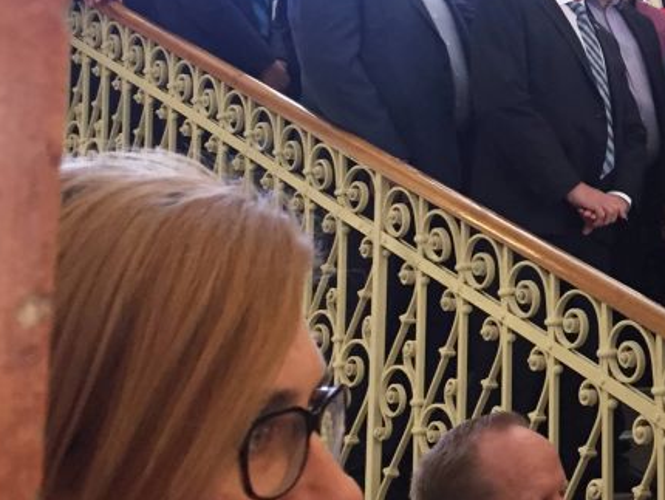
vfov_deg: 21.1
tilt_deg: +10.7
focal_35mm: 69
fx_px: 1326
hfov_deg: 25.8
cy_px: 107
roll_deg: +1.2
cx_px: 753
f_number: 2.2
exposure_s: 1/33
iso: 200
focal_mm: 4.15
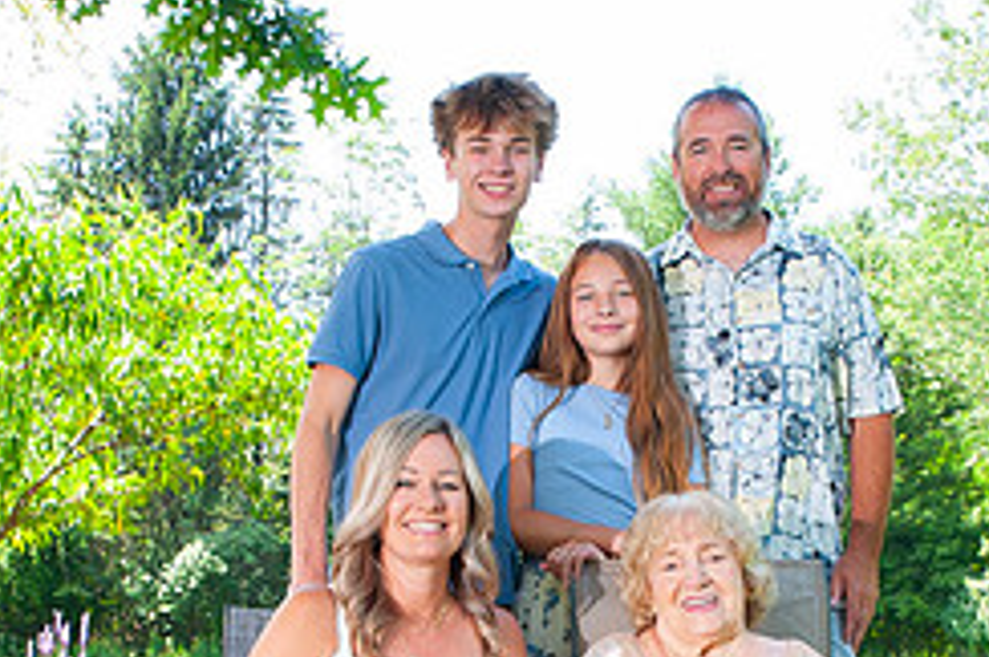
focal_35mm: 79
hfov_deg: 25.7
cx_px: 539
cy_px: 645
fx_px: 2167
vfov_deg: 16.9
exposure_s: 1/125
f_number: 11
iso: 800
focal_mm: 26
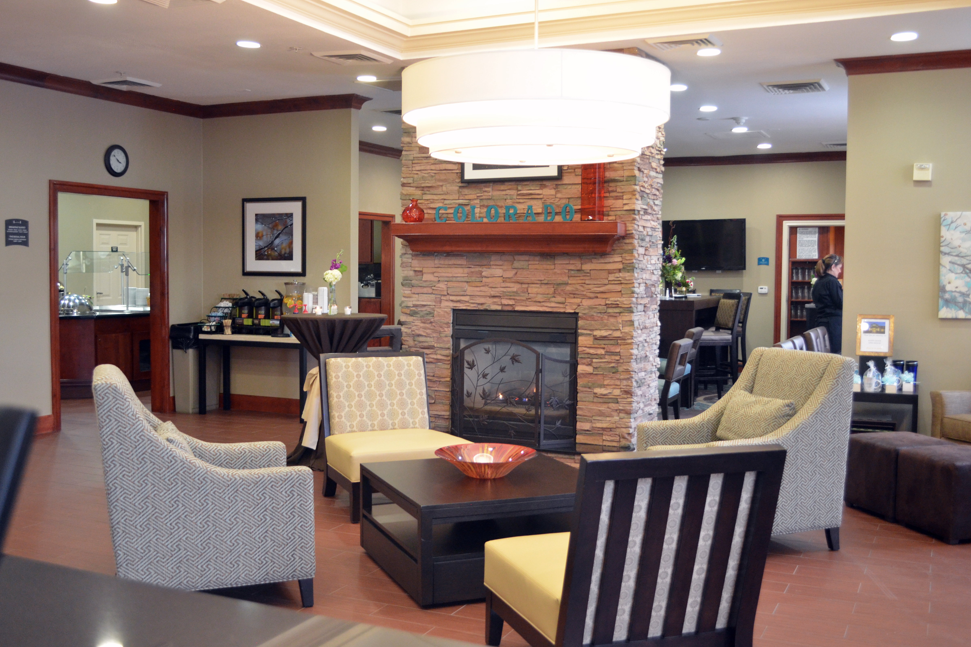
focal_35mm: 37
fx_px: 998
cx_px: 480
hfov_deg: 51.9
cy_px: 321
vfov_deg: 35.9
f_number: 4
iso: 1600
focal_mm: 24
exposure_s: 1/25
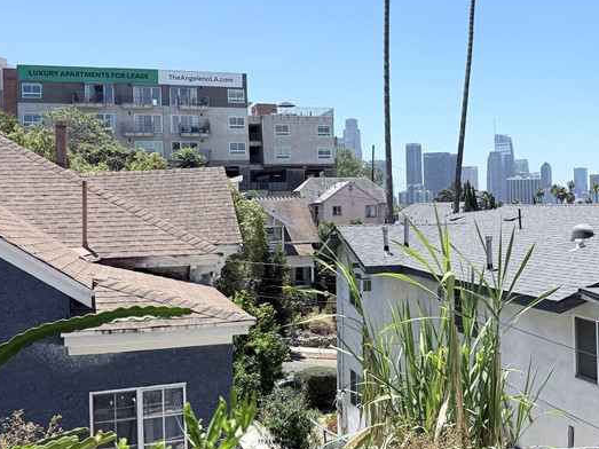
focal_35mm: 47
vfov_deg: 30.9
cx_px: 465
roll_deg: +1.4
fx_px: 813
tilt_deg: +0.1
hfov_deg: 39.1
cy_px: 207
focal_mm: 6.76
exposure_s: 1/3145
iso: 80
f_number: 1.78
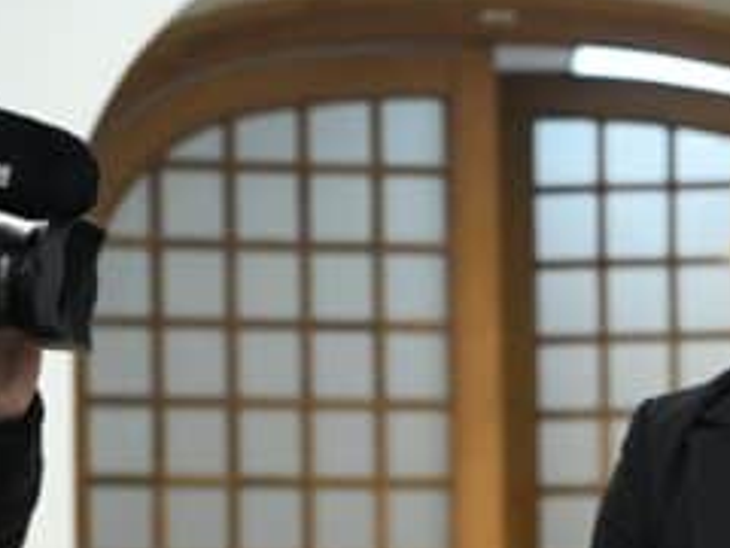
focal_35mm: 228
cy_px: 537
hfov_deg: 8.6
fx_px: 4808
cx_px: 852
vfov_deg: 6.5
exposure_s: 1/160
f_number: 4
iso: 2000
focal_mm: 89
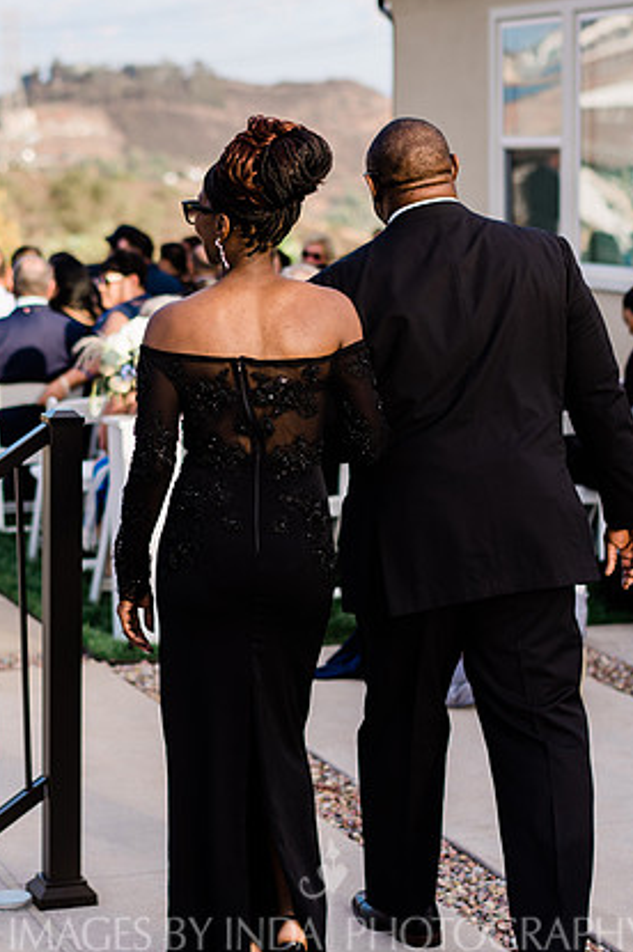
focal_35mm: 89
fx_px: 2351
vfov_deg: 22.9
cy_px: 450
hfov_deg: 15.3
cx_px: 333
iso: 100
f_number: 2.2
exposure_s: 1/800
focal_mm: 55
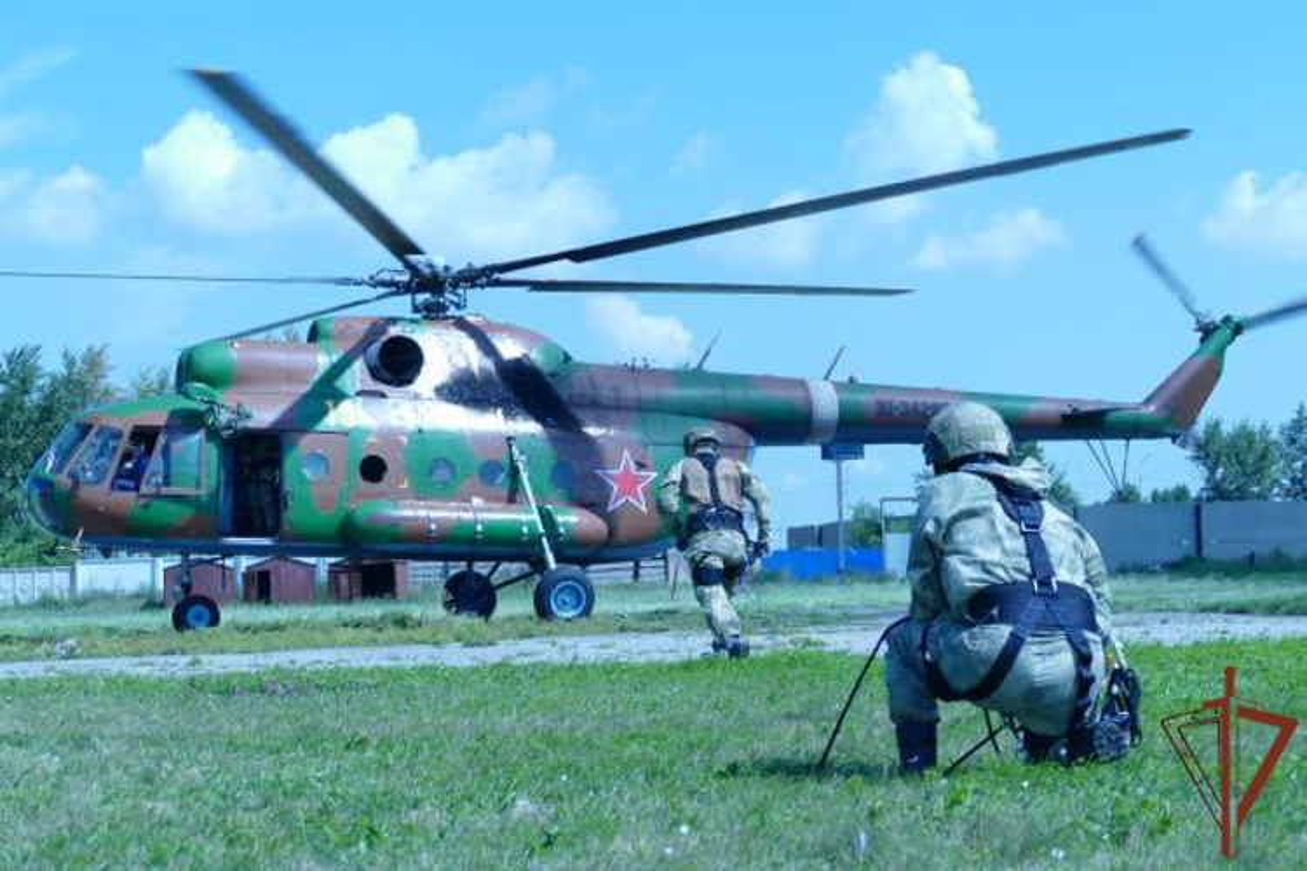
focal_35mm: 72
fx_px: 2614
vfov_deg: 18.9
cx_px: 654
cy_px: 436
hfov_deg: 28.1
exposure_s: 1/1600
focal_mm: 26.28
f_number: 3.7
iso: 125
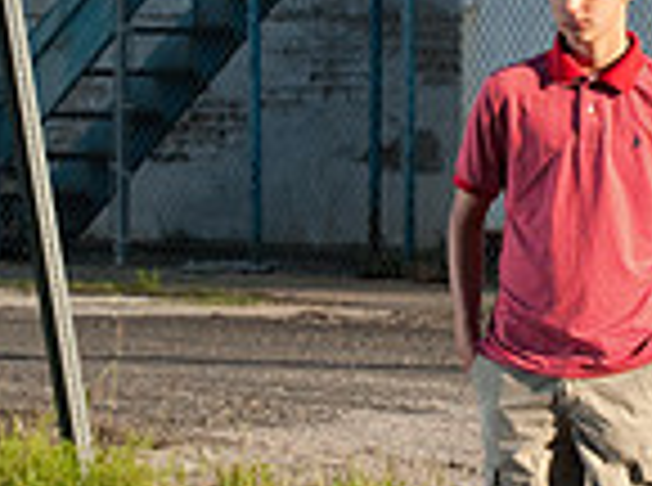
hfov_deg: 6.0
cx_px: 286
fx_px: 6181
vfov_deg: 4.5
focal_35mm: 329
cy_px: 90
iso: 320
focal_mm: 110
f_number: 11
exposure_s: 1/200
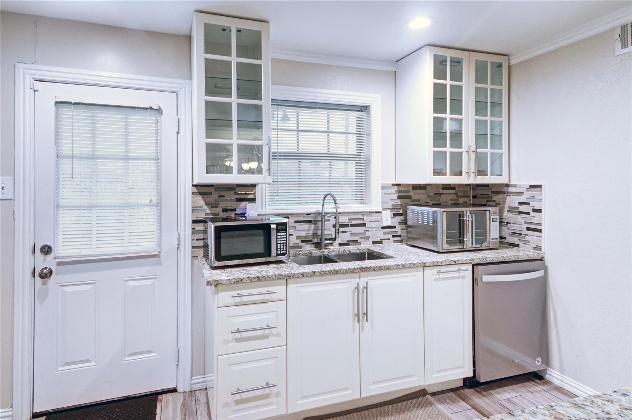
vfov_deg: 63.1
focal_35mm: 20
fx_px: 342
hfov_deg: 85.5
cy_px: 210
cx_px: 316
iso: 400
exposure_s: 1/5
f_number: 8
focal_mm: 13
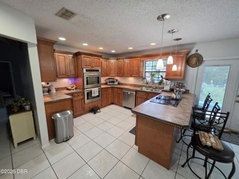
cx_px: 120
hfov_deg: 106.2
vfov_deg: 89.8
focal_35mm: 13
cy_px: 90
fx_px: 90
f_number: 1.9
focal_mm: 2.2
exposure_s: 1/120
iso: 200
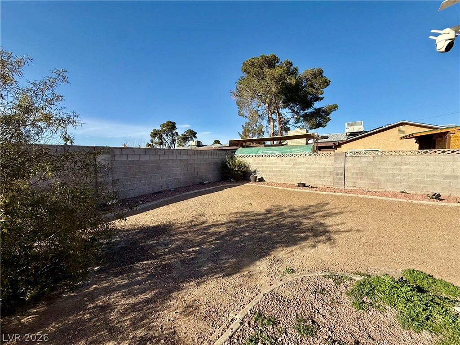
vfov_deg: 85.7
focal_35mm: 14
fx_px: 186
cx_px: 230
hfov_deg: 102.1
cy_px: 172
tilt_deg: -2.9
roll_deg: -0.3
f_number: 2.2
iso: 50
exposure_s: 1/1961
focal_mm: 2.22
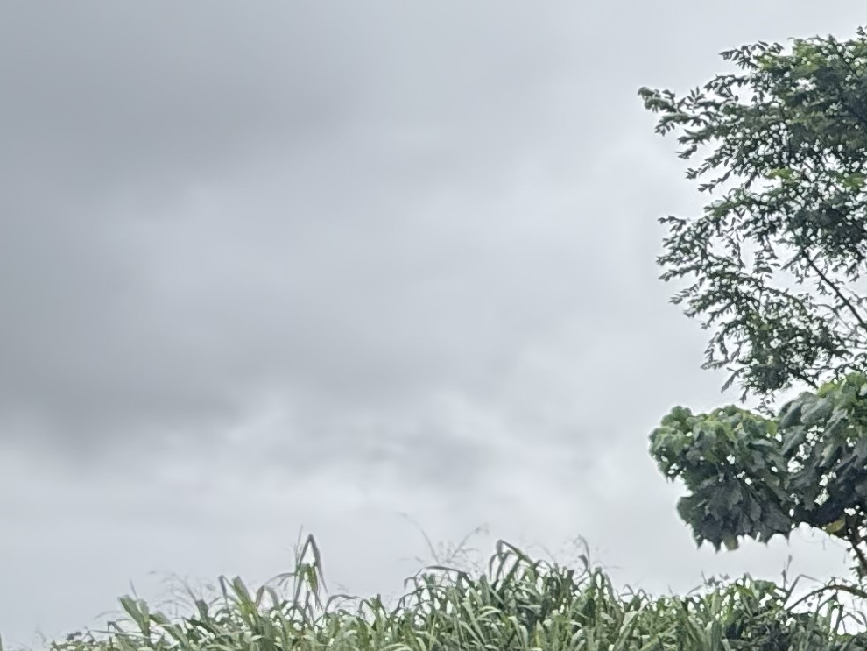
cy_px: 400
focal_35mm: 57
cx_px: 1530
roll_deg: +1.3
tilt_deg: +13.9
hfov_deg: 22.1
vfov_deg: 25.6
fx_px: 1428
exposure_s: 1/346
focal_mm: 2.22
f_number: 2.2
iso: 64
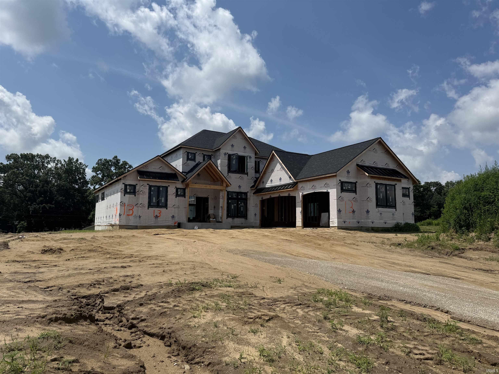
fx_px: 346
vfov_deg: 56.8
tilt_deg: +5.8
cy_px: 187
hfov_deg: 71.6
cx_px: 250
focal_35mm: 24
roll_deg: -0.4
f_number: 1.78
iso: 80
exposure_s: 1/9091
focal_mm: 6.76
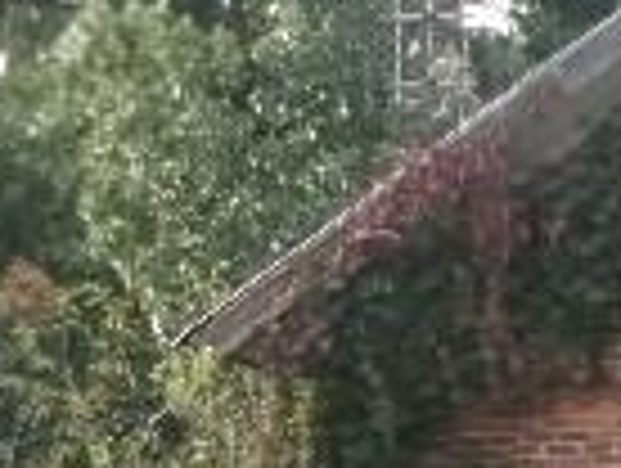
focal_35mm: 245
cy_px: 688
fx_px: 4403
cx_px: 1156
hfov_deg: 7.8
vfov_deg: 6.0
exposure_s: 1/140
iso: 100
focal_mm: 9.5
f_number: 4.9
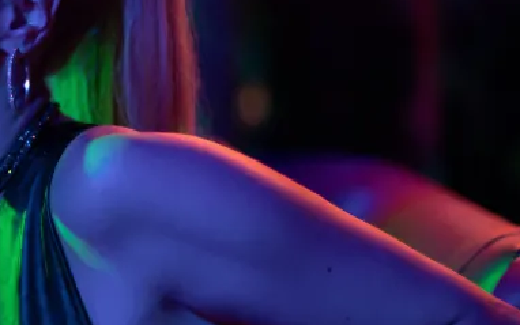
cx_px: 16
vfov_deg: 8.2
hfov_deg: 12.9
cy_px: 155
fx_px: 2268
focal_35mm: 160
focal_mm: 50
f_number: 1.4
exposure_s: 1/125
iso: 2000
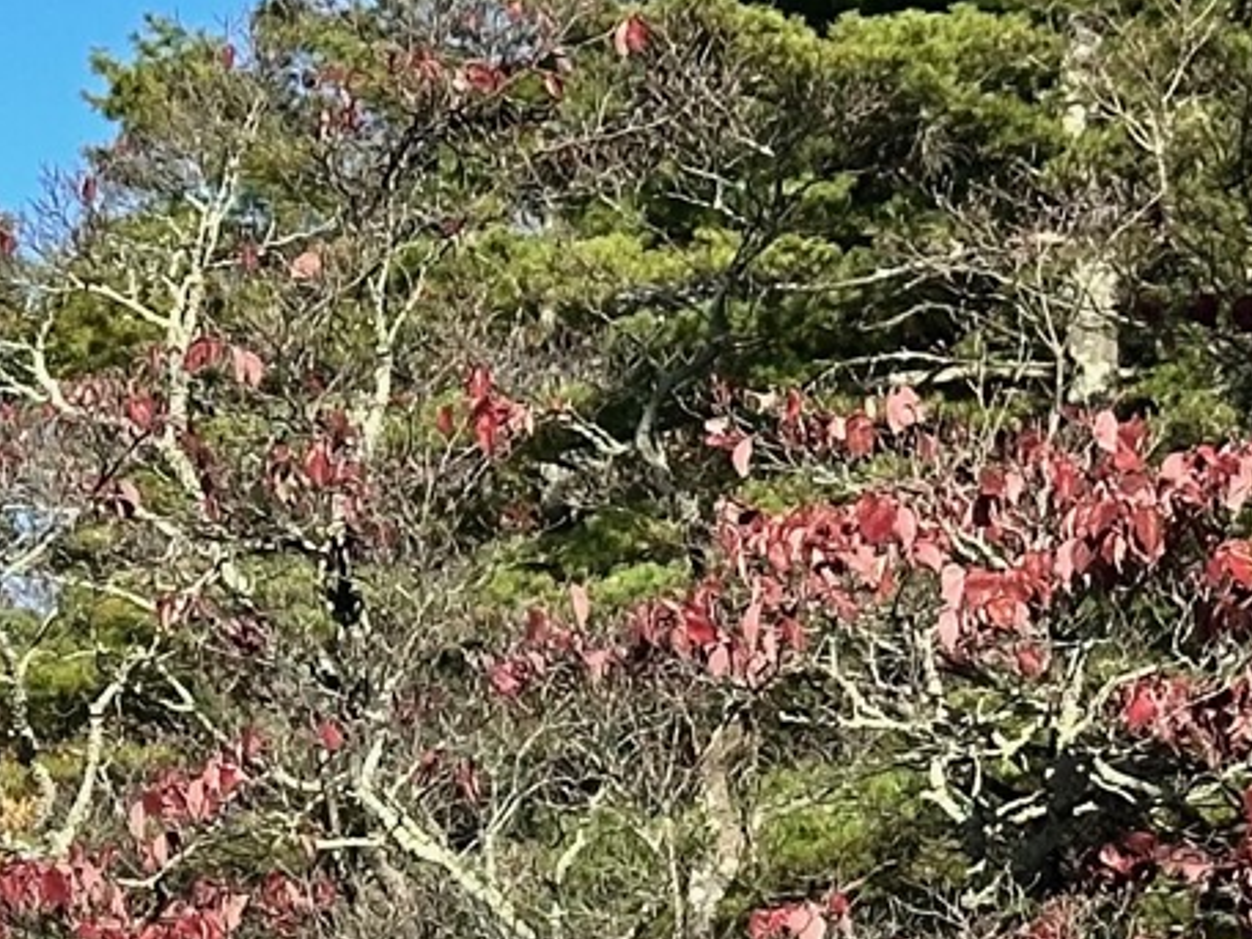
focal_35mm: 202
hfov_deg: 9.4
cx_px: -843
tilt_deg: +5.9
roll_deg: -0.4
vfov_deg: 7.3
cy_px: 1046
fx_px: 7306
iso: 64
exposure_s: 1/2667
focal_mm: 6.86
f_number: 1.78
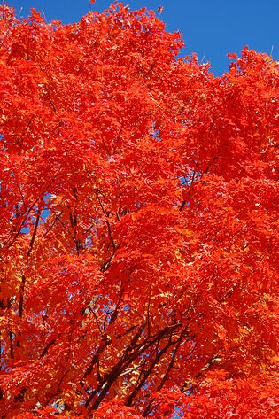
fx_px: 1217
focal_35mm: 105
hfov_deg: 13.1
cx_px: 155
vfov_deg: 19.5
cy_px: 258
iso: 200
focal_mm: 55
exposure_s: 1/250
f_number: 8
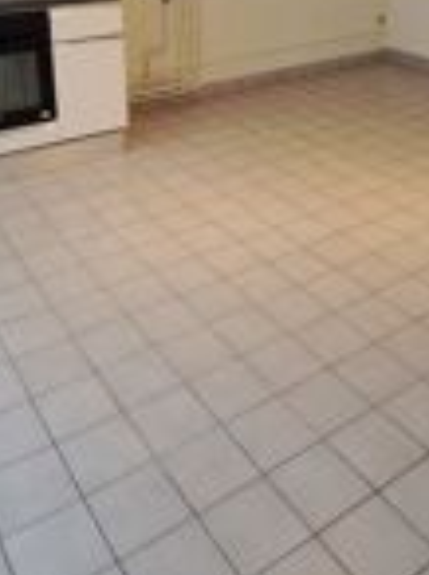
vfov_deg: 45.7
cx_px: 244
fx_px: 630
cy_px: 89
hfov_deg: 37.5
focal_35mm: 38
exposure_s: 1/50
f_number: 2.2
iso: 200
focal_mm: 1.74
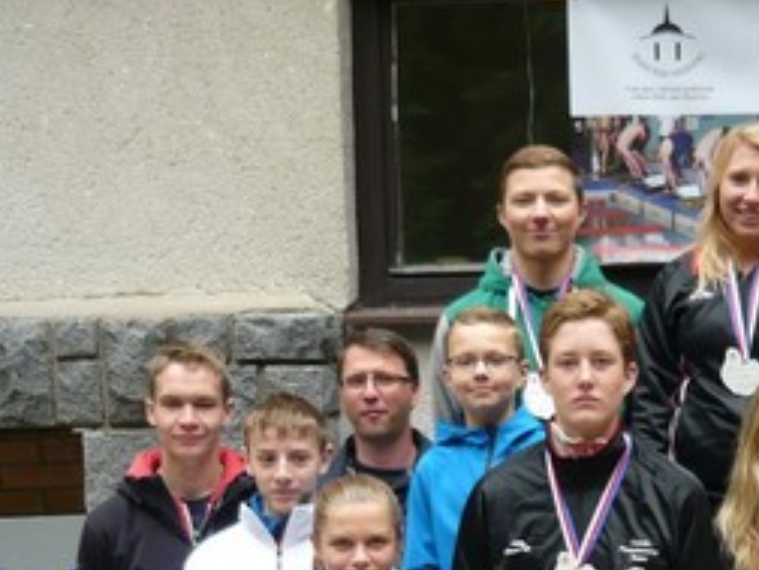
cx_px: 729
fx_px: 1754
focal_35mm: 80
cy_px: 573
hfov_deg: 23.5
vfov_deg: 18.0
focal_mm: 6.3
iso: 100
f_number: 2.9
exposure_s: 1/80
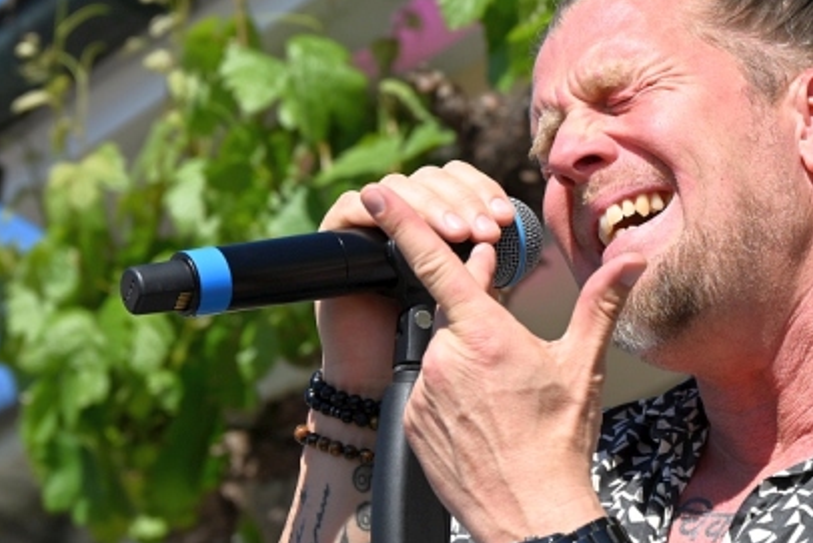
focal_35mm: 176
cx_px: 653
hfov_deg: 11.6
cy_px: 294
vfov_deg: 7.8
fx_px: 3976
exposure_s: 1/640
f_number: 6
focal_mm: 76
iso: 160
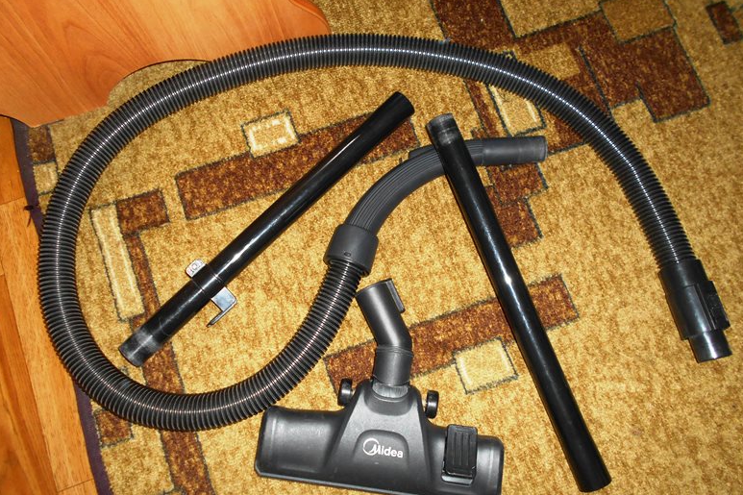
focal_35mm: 28
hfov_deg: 65.5
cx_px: 379
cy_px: 261
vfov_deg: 46.4
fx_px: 578
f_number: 3.2
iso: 200
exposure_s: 1/25
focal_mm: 4.6
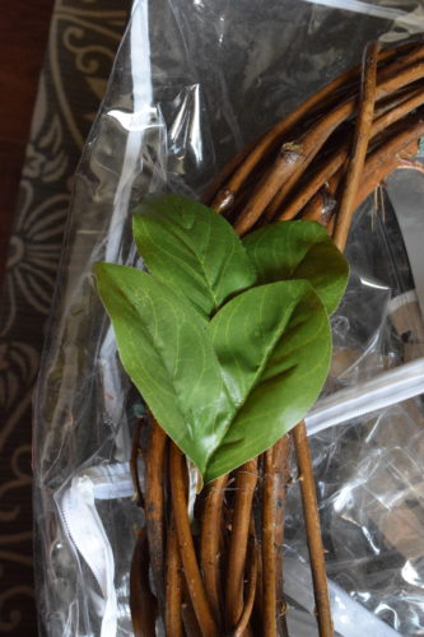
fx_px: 822
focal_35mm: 46
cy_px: 318
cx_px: 212
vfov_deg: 42.3
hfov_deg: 28.9
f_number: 13
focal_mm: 31
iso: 6400
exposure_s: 1/160
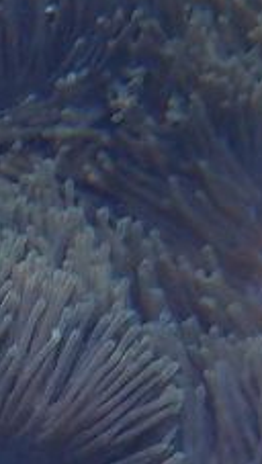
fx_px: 6891
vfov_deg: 3.8
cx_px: -463
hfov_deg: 2.2
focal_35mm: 559
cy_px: 861
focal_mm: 16.48
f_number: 6.3
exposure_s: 1/250
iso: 200
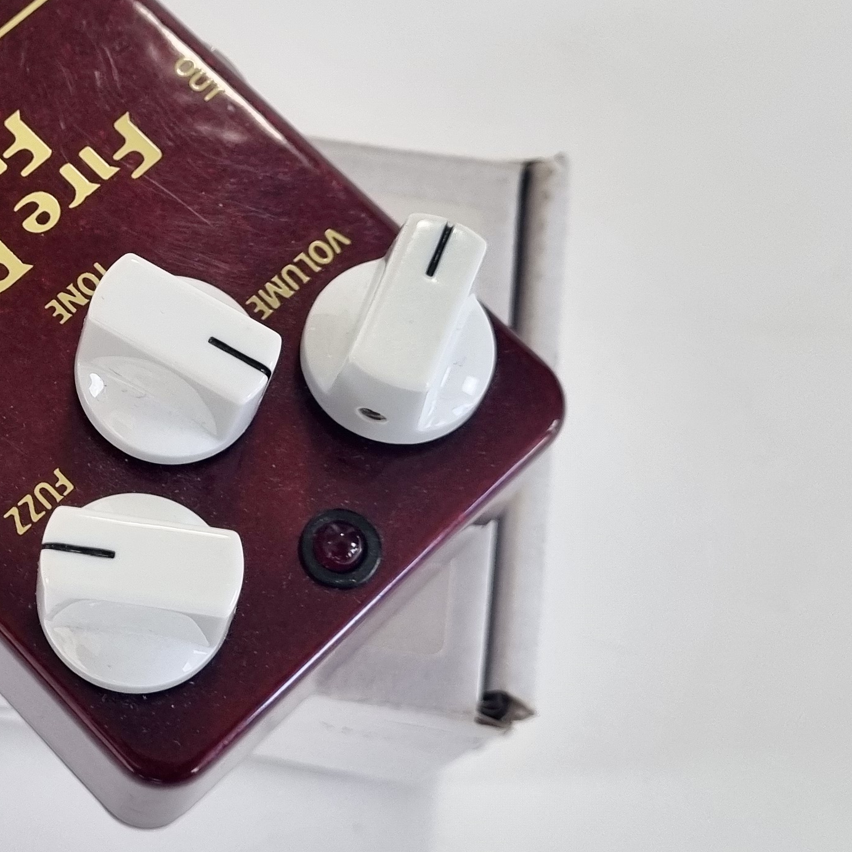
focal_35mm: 67
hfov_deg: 24.7
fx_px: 1866
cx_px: 33
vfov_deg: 25.7
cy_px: 399
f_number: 1.8
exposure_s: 1/100
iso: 100
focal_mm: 5.4
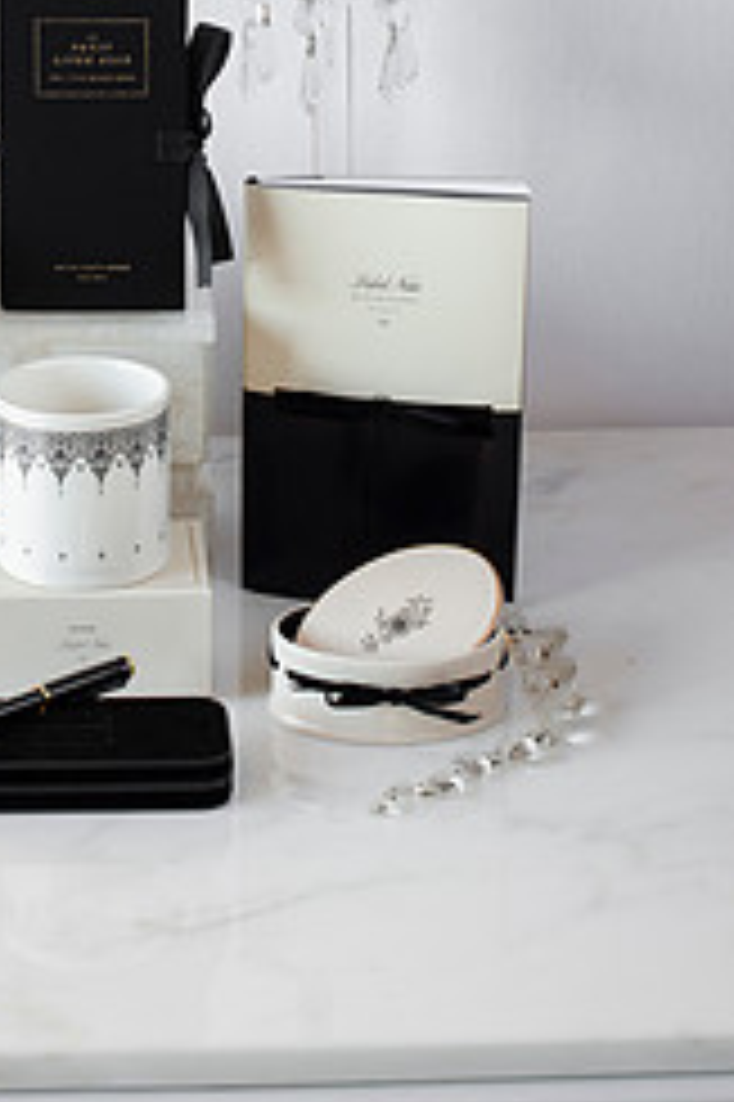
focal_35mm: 92
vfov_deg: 21.7
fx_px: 2817
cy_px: 108
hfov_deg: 14.7
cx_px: 72
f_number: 13
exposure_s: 1/5
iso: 200
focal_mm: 50
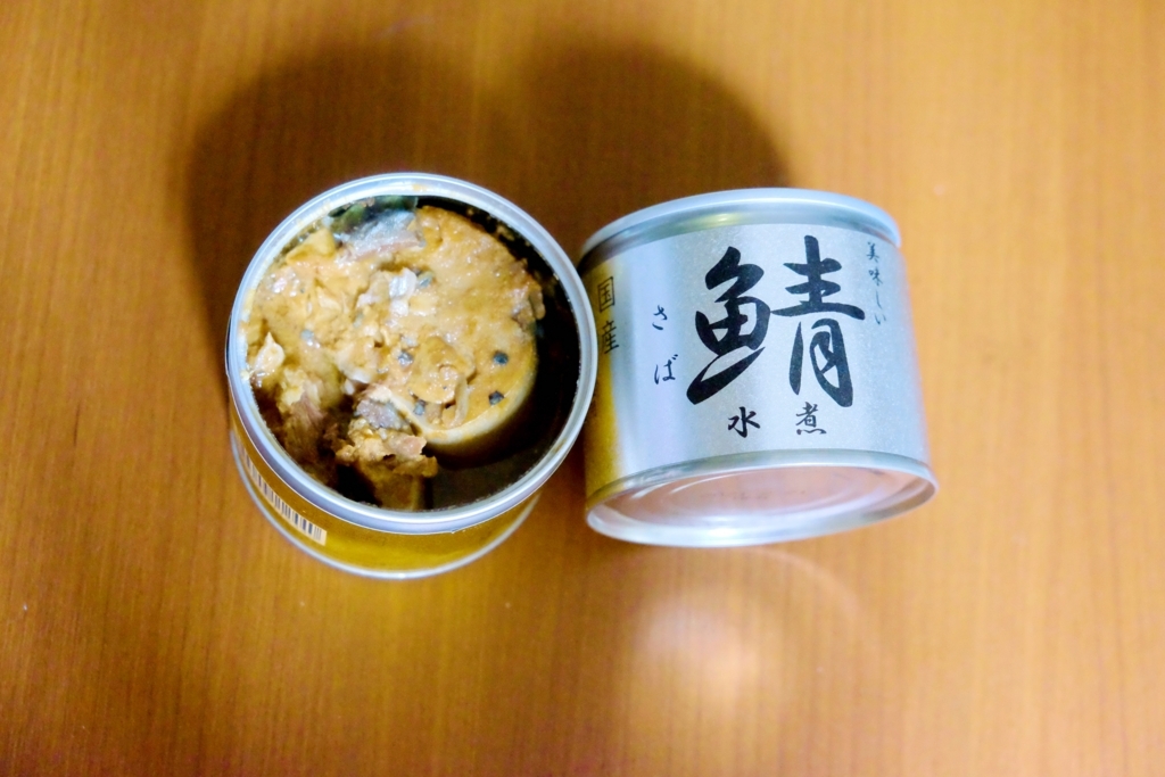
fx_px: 1456
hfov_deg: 43.6
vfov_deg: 29.9
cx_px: 582
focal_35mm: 45
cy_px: 388
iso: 6400
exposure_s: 1/60
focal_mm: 30.2
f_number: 4
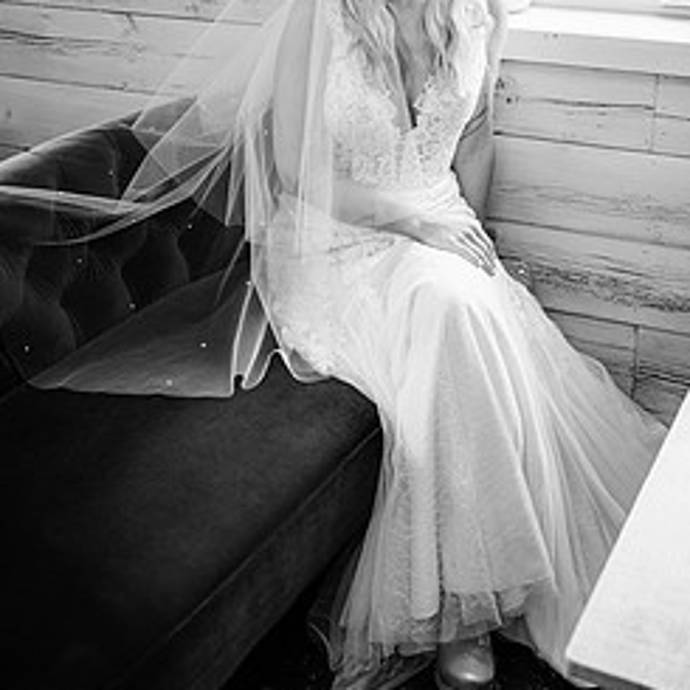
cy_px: 172
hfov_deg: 32.2
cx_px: 342
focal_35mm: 53
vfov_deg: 31.6
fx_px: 1195
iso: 500
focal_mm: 34
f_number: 2.8
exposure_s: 1/200
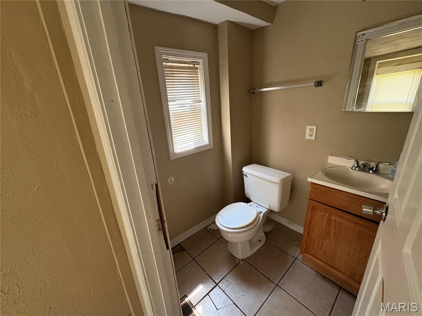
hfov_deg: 102.1
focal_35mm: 14
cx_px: 211
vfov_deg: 85.7
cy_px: 158
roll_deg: +3.9
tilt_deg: -18.0
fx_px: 171
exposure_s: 1/60
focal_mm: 2.22
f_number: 2.2
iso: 320
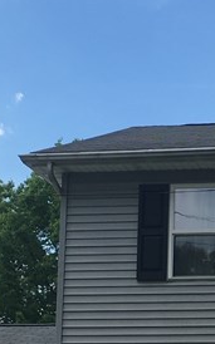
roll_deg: -1.7
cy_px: 404
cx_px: 248
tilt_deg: +6.6
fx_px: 1079
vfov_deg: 17.4
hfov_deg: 11.2
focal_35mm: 115
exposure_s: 1/884
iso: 25
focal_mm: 4.15
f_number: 2.2
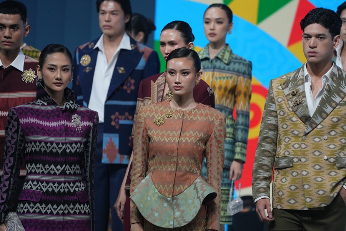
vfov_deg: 3.9
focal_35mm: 352
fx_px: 3383
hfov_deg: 5.9
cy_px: 116
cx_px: 173
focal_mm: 352
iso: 1250
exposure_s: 1/250
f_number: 5.6
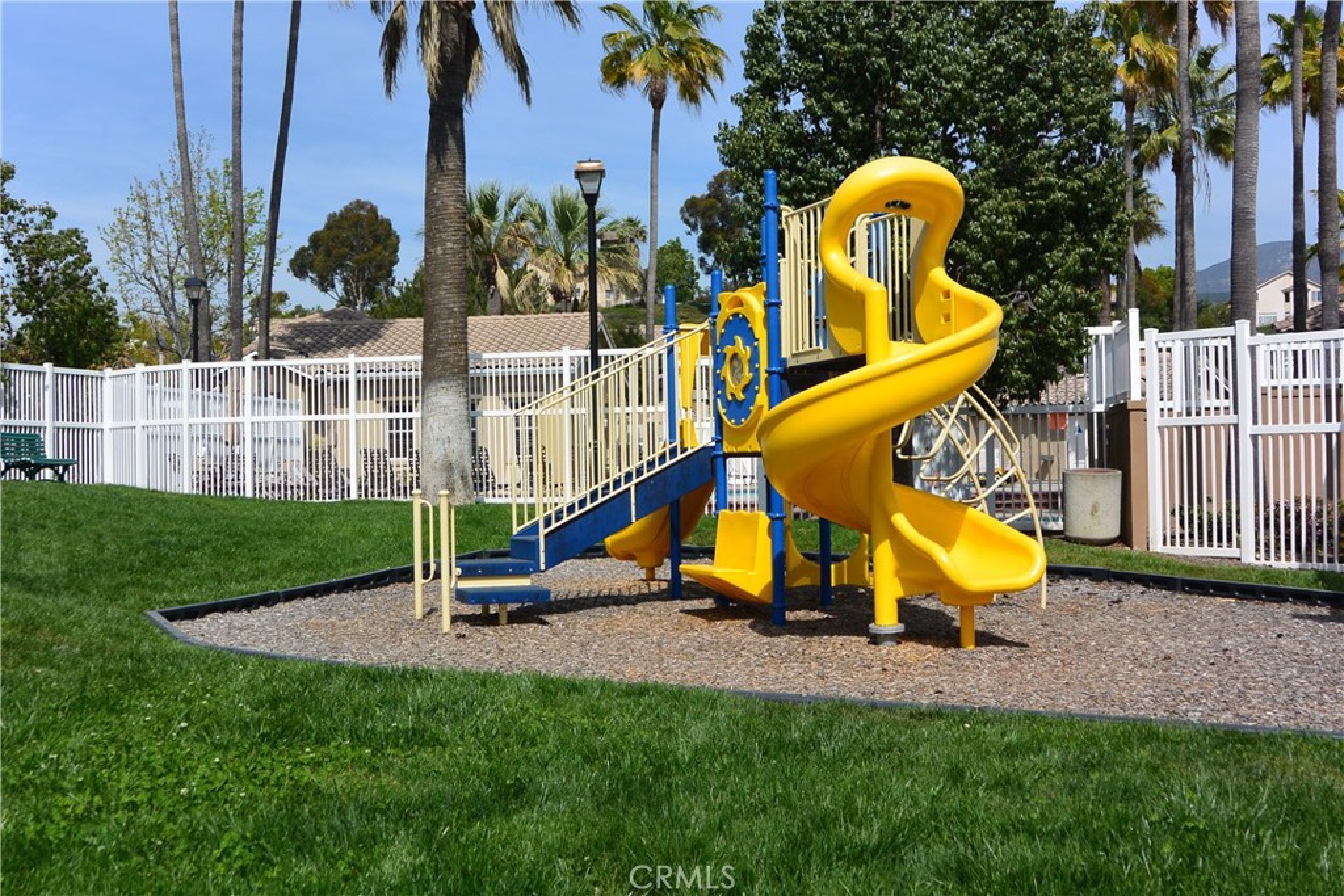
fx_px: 1456
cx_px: 672
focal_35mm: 39
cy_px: 448
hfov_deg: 49.5
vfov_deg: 34.2
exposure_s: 1/1250
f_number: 5
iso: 160
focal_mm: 14.5
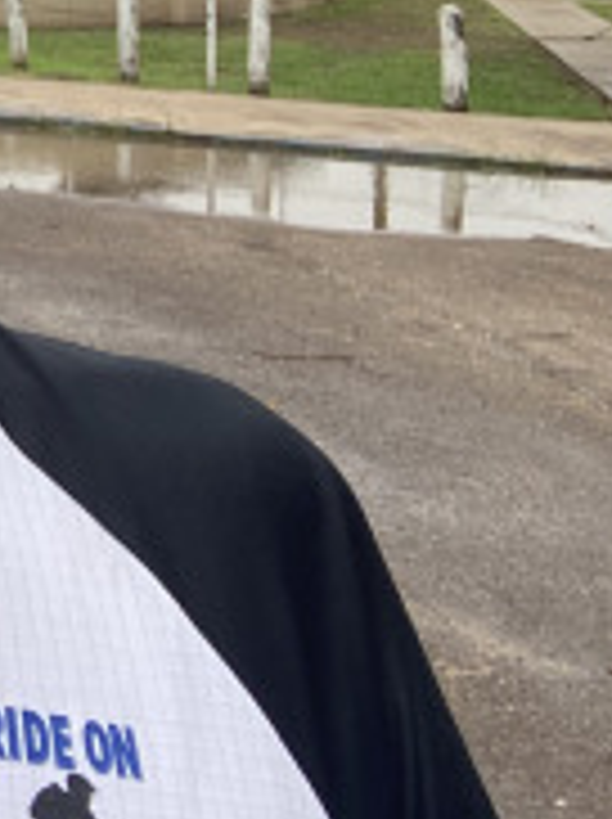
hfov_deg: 15.0
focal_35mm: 81
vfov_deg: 21.9
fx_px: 1914
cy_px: -225
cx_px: -590
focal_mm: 2.71
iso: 50
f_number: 2.2
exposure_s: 1/122
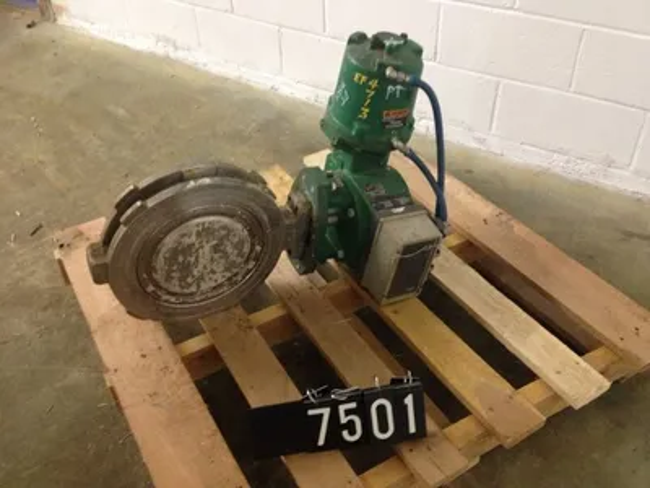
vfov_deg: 40.7
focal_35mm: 35
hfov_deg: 52.6
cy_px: 244
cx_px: 325
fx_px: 657
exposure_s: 1/20
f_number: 2.4
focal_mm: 4.28
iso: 250
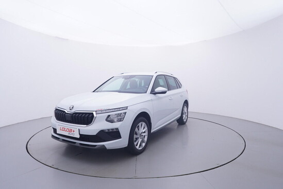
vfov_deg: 56.2
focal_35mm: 22
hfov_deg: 77.3
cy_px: 94
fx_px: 177
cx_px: 142
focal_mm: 15
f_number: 5
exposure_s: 1/80
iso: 200
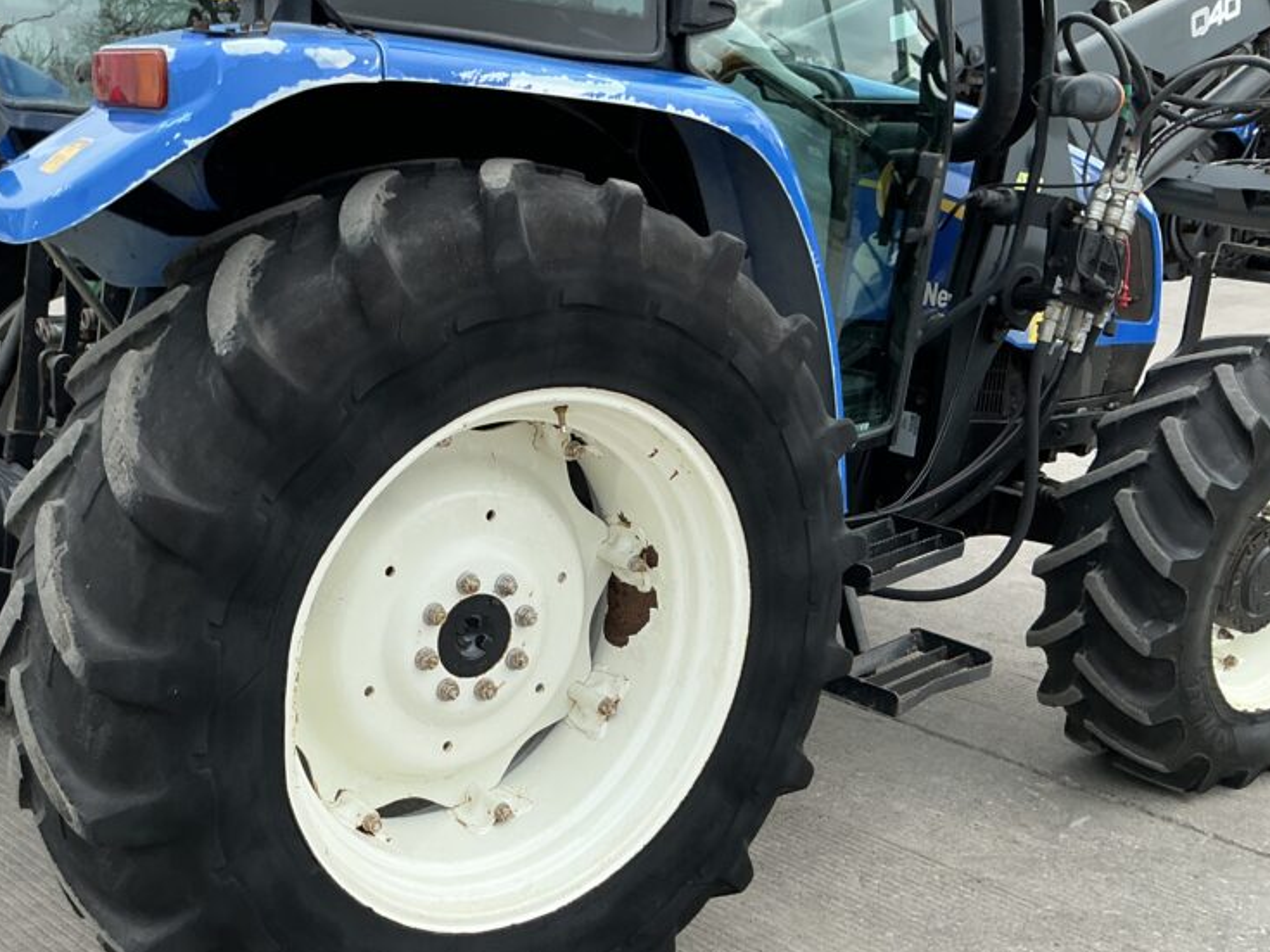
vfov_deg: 36.6
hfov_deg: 47.3
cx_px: 458
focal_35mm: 39
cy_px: 605
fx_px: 1431
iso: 25
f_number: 1.8
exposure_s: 1/461
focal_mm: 3
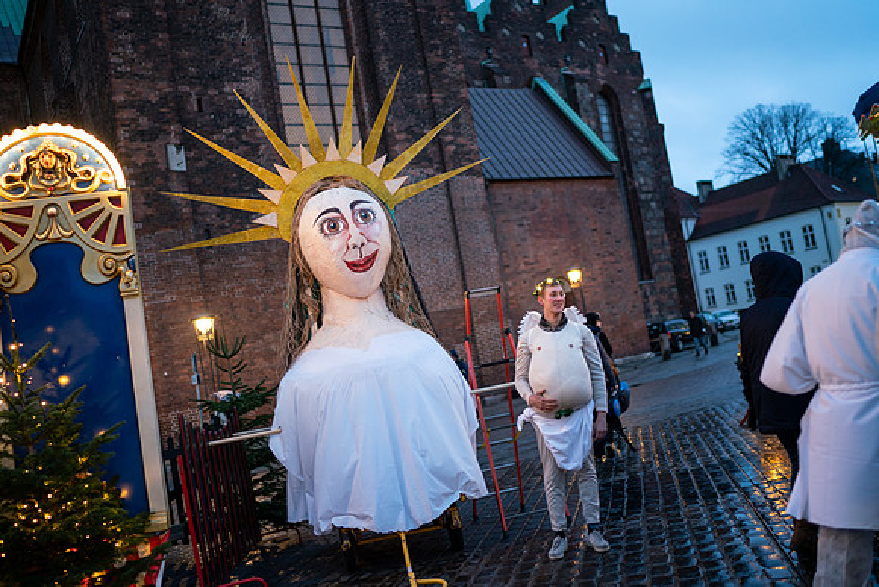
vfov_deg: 37.9
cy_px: 294
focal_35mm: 35
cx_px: 440
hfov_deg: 54.4
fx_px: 855
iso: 640
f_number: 1.4
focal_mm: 35
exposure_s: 1/80
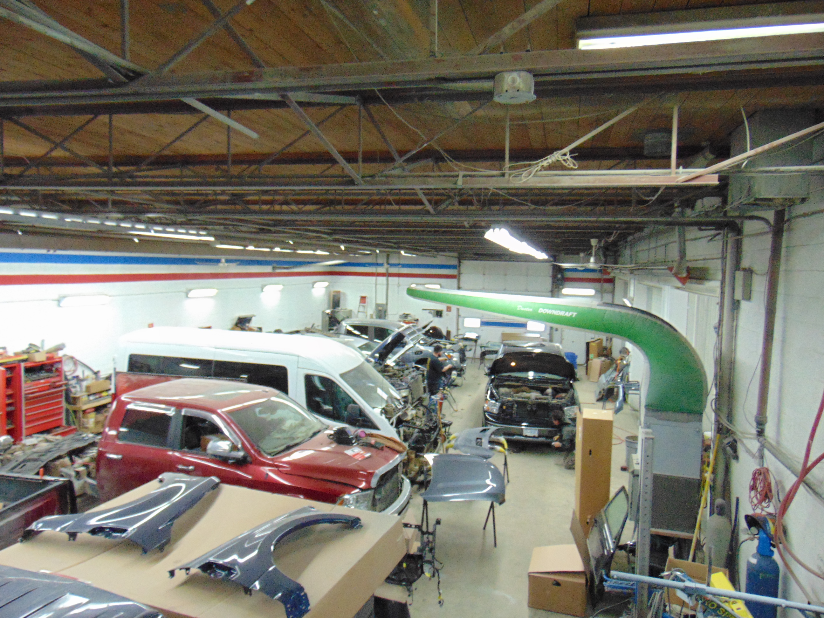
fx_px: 595
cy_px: 309
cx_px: 412
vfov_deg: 54.9
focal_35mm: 25
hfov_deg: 69.4
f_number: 3
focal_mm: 4.5
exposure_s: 1/30
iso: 320
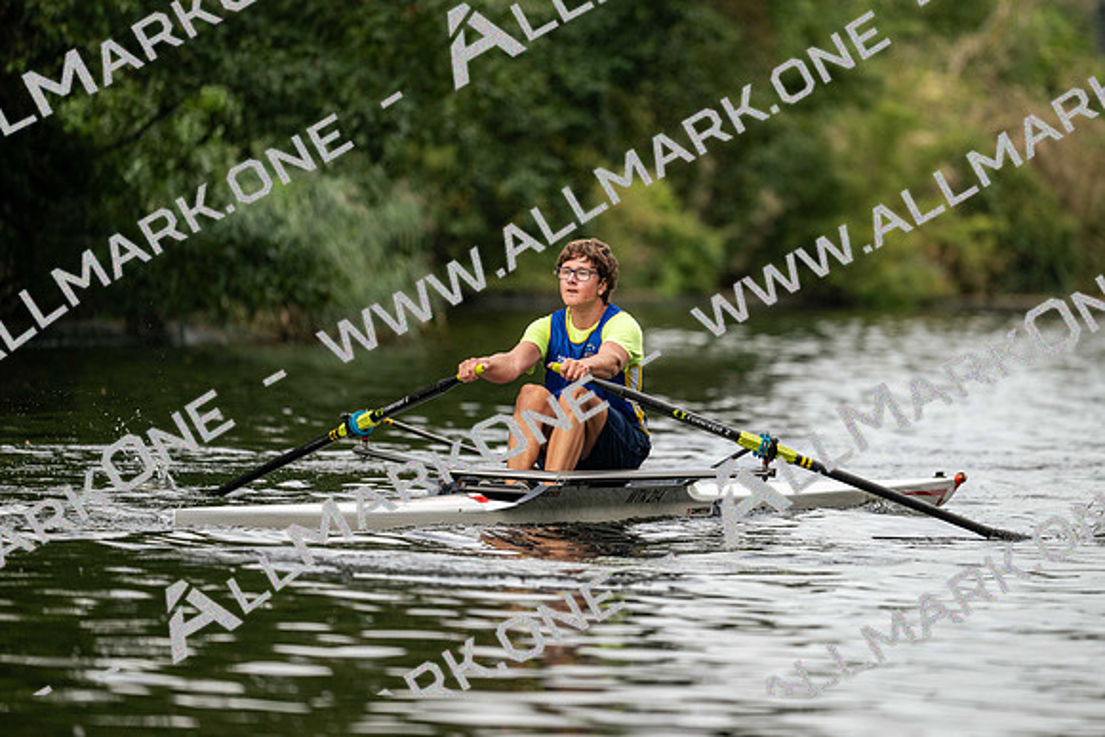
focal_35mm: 400
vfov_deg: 3.4
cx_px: 552
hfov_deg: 5.2
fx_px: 12280
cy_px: 368
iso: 720
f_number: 4.5
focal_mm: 400
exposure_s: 1/2500
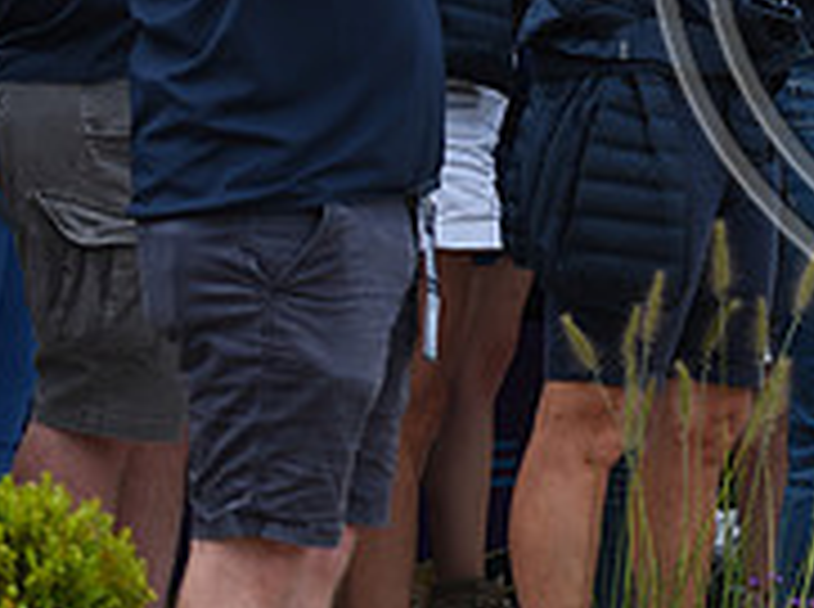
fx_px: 5069
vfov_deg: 6.8
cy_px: -158
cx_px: 1061
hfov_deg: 9.0
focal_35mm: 216
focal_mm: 70
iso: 100
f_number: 2.8
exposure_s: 1/1000
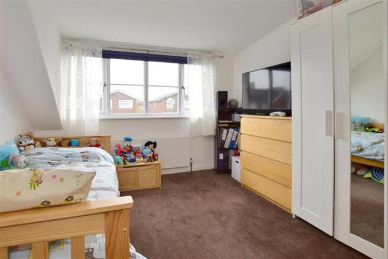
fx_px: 162
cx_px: 194
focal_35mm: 15
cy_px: 130
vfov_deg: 77.3
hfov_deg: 100.4
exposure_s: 1/25
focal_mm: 10
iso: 400
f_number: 11
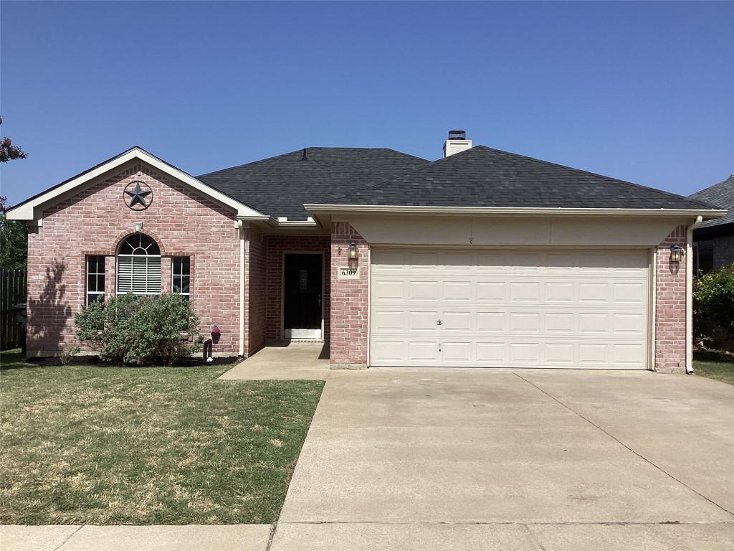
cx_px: 367
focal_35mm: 31
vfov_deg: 45.4
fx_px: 657
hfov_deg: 58.4
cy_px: 276
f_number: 2.4
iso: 25
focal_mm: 3.3
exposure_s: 1/2398
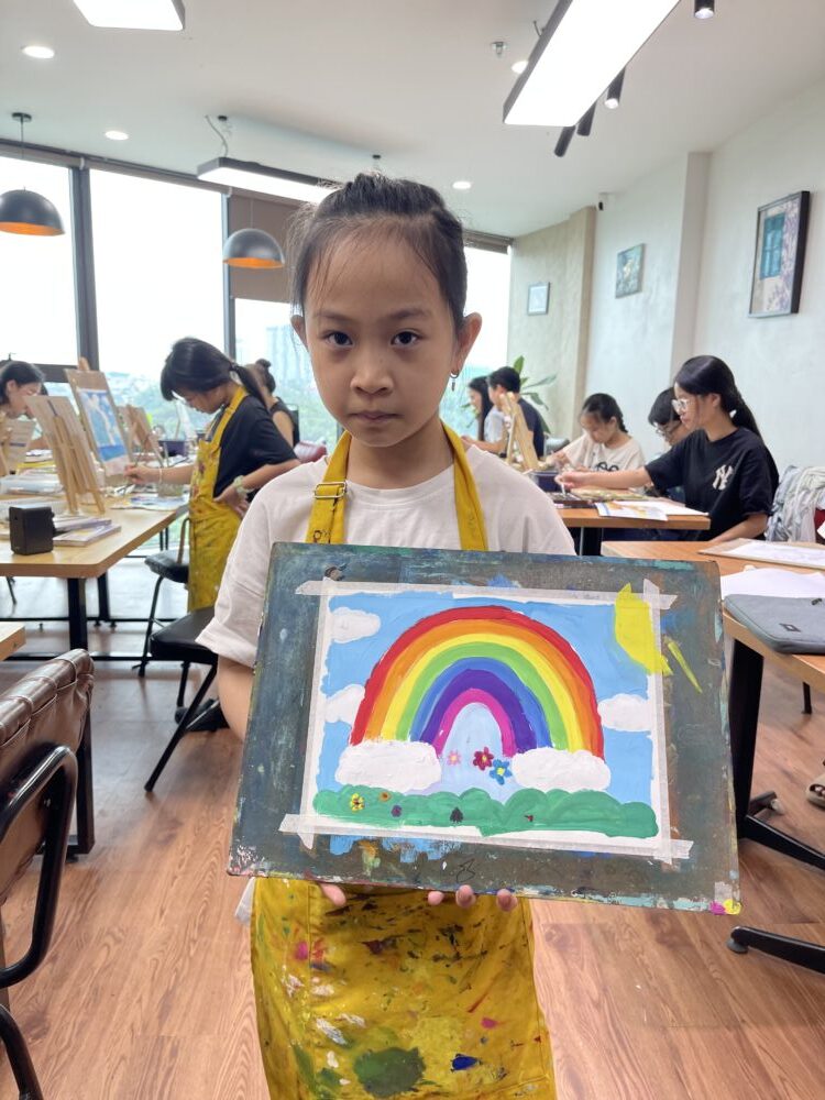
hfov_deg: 54.9
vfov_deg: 69.4
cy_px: 550
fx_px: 794
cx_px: 412
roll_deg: -1.2
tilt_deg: -11.3
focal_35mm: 25
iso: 50
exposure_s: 1/121
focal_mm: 5.1
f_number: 1.6
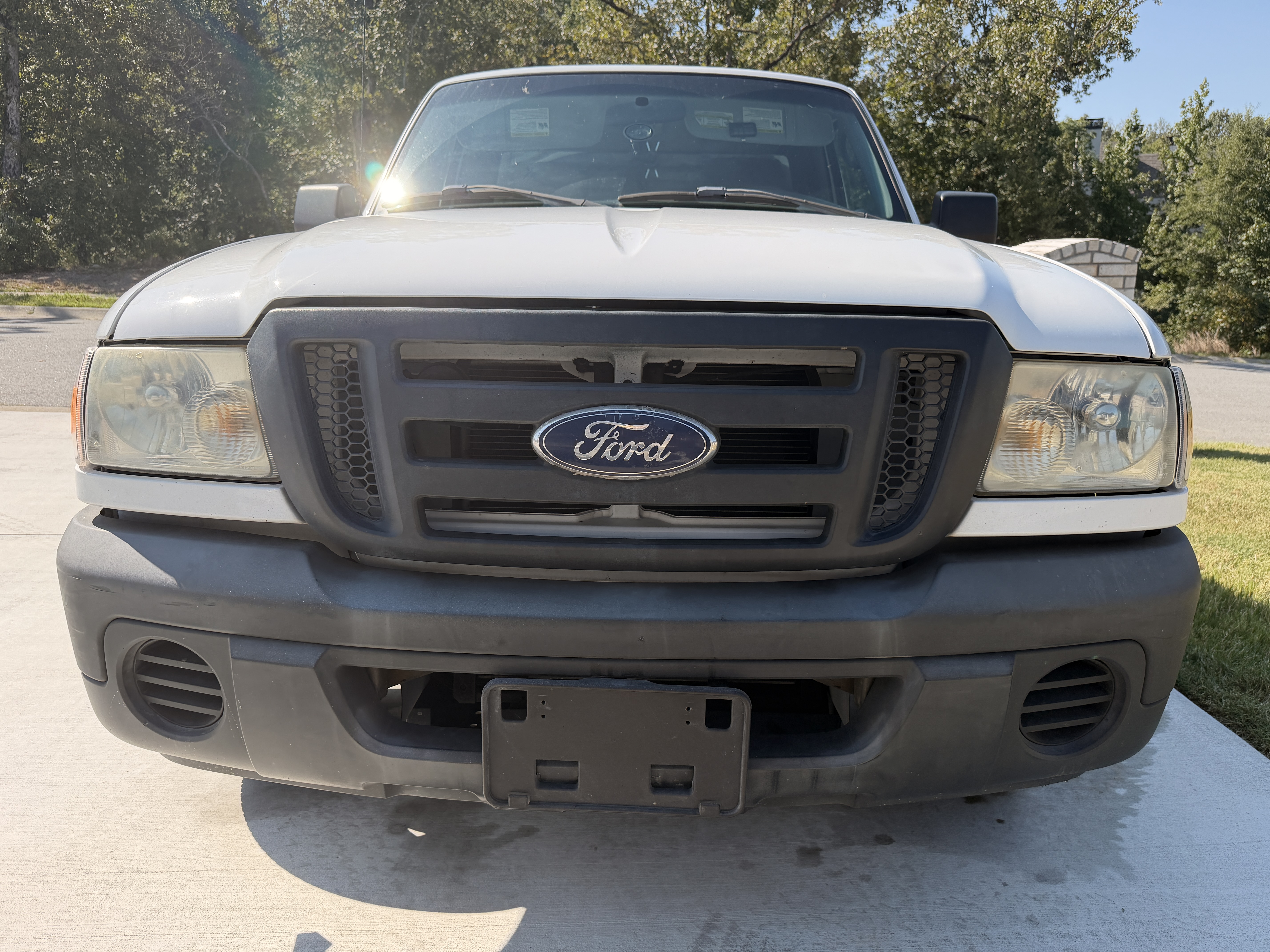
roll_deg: +2.1
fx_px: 881
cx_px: 635
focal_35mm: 24
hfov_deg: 71.6
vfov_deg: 56.8
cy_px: 476
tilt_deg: -15.2
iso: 100
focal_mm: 6.76
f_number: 1.78
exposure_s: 1/3279
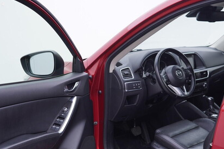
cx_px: 111
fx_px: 299
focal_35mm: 48
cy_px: 94
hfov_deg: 41.1
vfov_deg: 27.9
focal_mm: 24
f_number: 3.2
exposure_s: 1/50
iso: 125
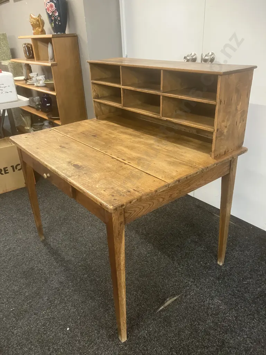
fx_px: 287
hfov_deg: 49.7
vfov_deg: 63.4
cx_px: 133
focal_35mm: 28
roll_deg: +3.4
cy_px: 178
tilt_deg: -24.9
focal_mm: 3.99
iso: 320
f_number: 1.8
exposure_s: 1/25
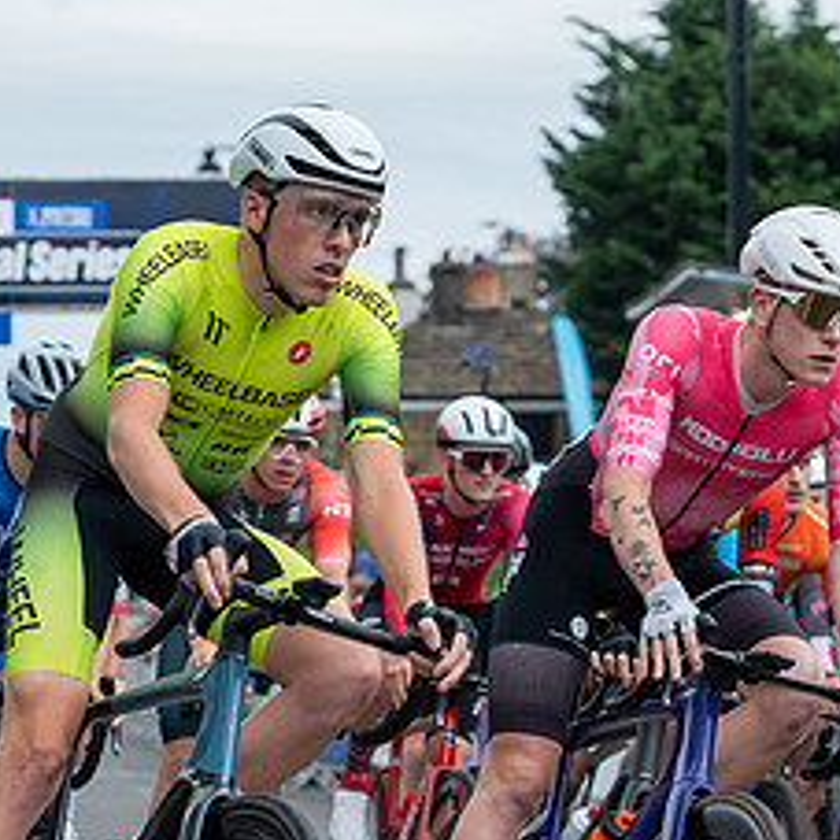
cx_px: 168
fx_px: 5436
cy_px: 348
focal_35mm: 198
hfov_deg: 8.8
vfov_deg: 8.8
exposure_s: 1/800
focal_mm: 64
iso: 800
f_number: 3.5
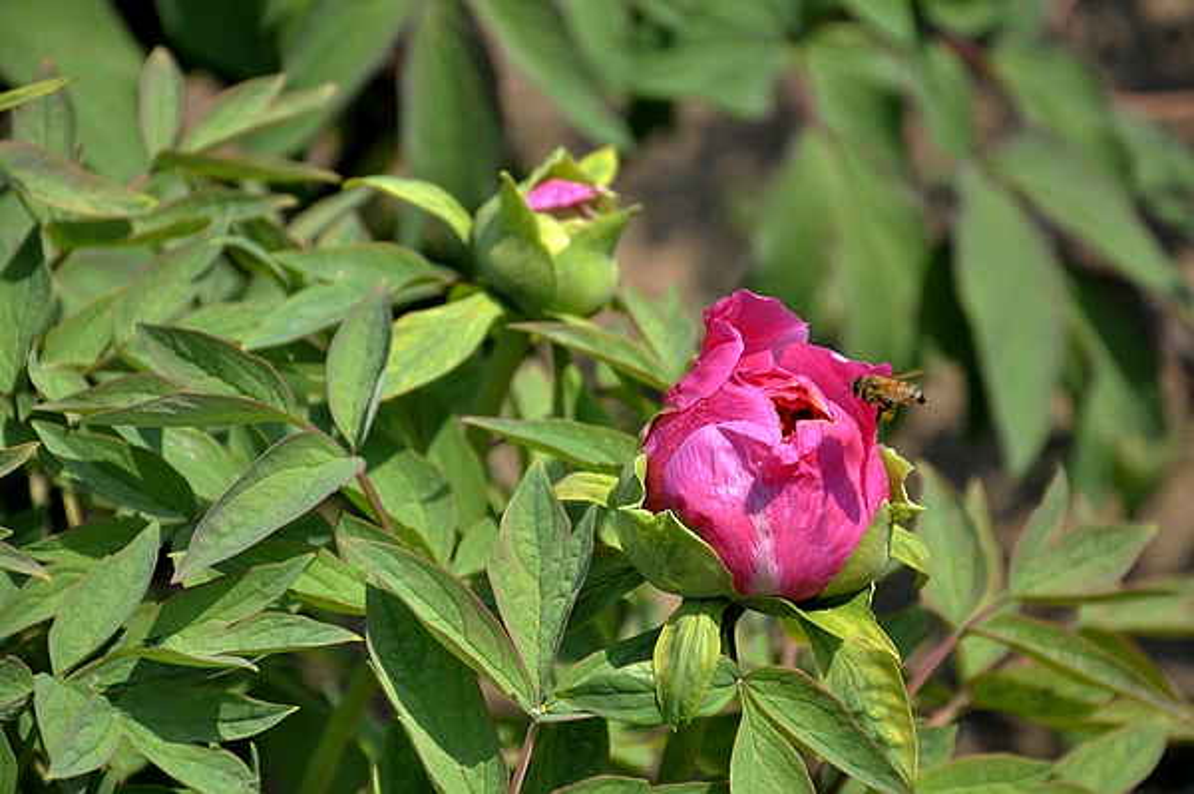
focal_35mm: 158
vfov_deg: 8.7
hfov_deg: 13.1
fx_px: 5219
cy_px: 397
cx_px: 597
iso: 560
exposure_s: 1/2000
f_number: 6.3
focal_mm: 105
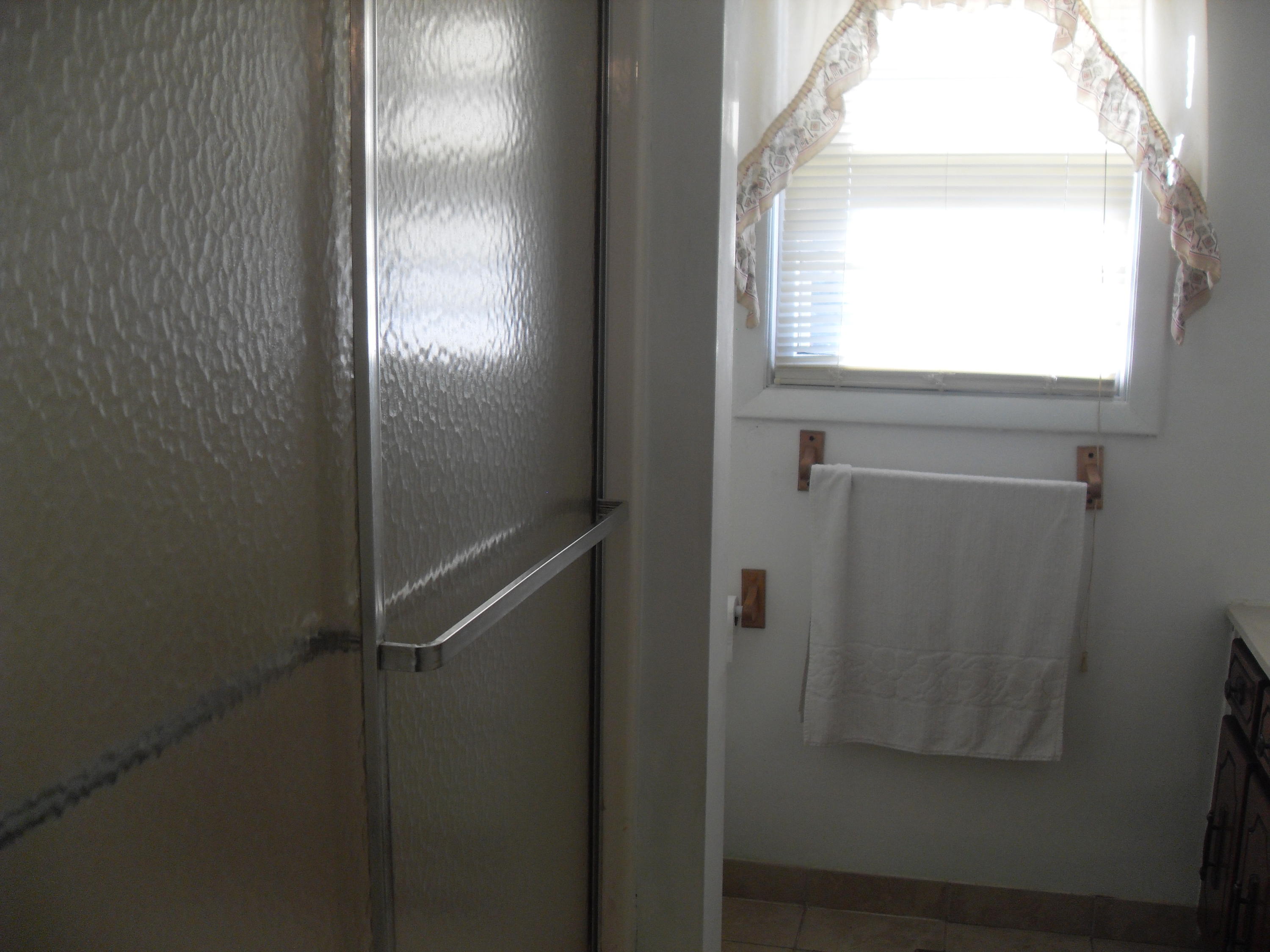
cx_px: 635
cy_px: 476
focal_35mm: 34
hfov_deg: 54.0
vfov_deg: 41.8
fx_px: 1247
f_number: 2.8
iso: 100
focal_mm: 6.3
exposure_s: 1/60
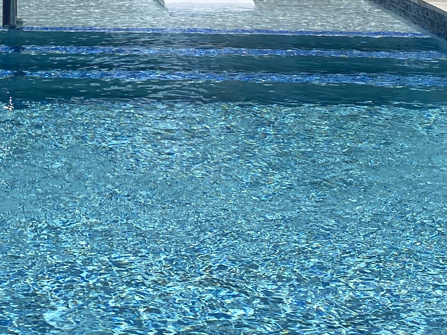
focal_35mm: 93
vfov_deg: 14.9
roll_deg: -0.1
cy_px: -149
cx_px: 37
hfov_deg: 20.6
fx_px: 1201
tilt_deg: -0.1
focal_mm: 4.25
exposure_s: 1/7246
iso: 32
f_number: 1.8
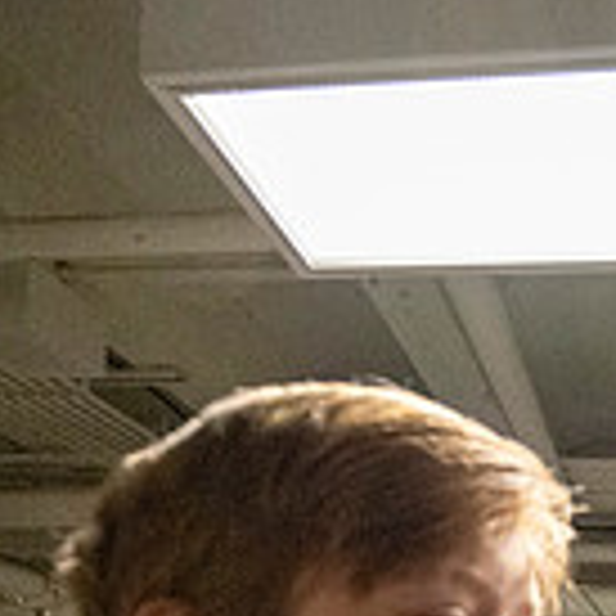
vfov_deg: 32.6
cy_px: 791
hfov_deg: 38.6
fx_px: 785
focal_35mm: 39
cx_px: 598
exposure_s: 1/500
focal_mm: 14
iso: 12800
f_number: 4
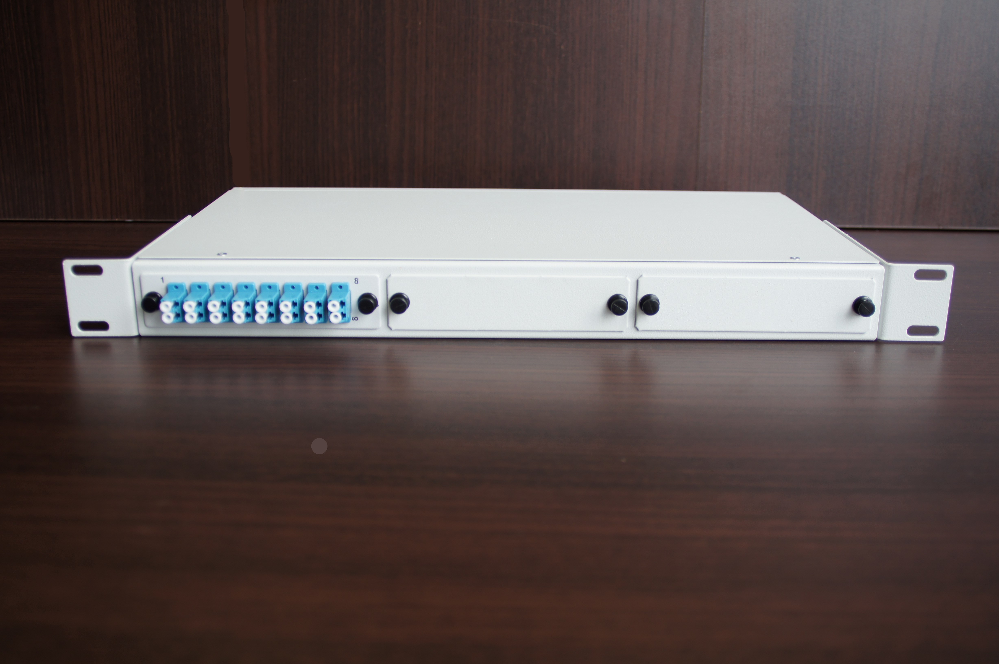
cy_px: 332
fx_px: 998
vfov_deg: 36.8
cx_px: 500
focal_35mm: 36
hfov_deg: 53.2
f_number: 4
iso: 100
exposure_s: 1/40
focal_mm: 24
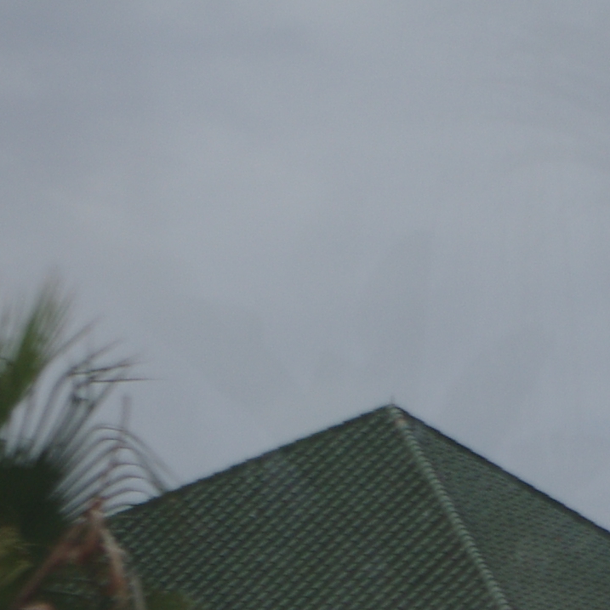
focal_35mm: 416
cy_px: 1205
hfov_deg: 4.2
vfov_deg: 4.2
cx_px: 945
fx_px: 8294
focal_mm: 55
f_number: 7.1
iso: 200
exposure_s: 1/160
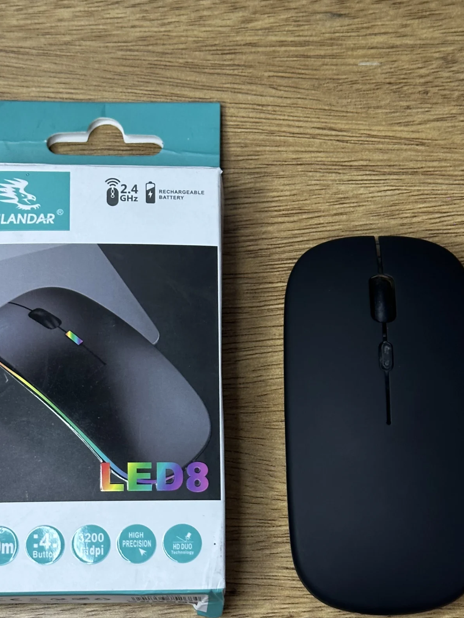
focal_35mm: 78
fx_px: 1393
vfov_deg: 24.8
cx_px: 228
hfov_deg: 18.9
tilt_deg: -78.0
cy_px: 436
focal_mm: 6.86
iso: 160
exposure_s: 1/50
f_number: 1.78
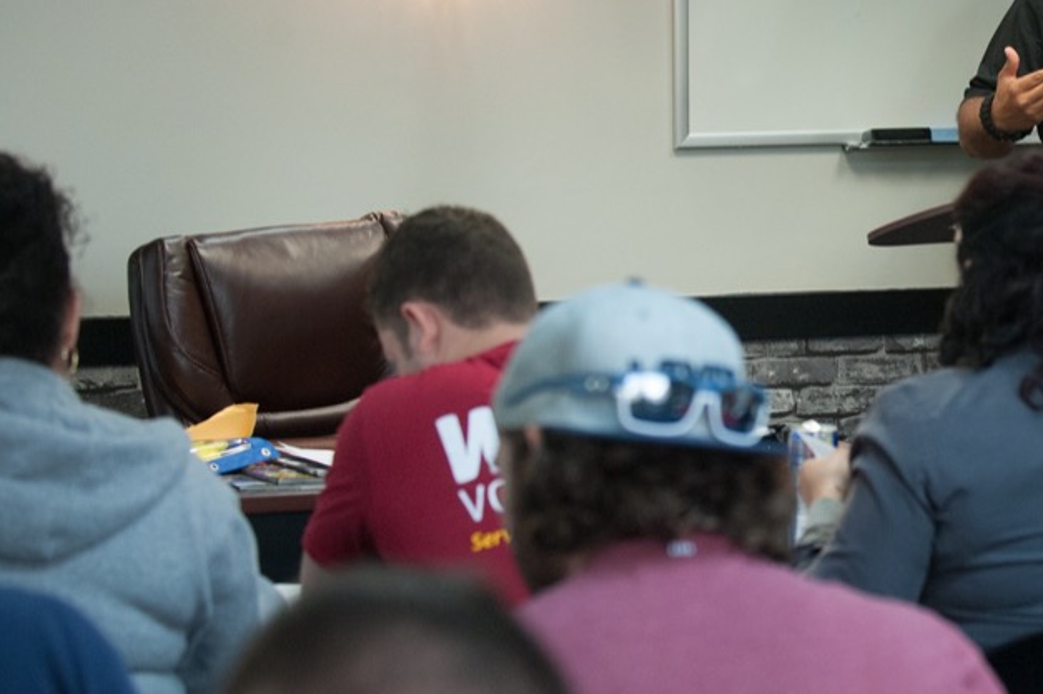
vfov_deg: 10.2
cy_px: 240
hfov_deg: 15.1
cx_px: 935
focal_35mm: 134
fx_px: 3879
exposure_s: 1/160
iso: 2000
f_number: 3.5
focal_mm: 70
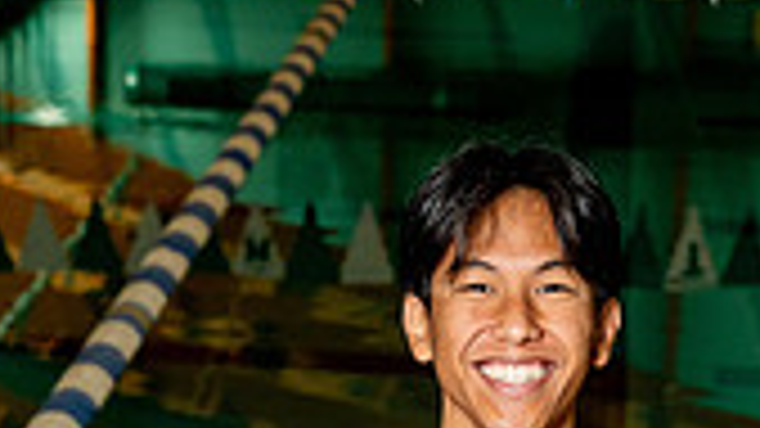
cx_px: 436
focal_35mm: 195
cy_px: 951
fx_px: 3929
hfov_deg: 11.0
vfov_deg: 6.0
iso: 1600
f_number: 6.3
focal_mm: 70
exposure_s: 1/250
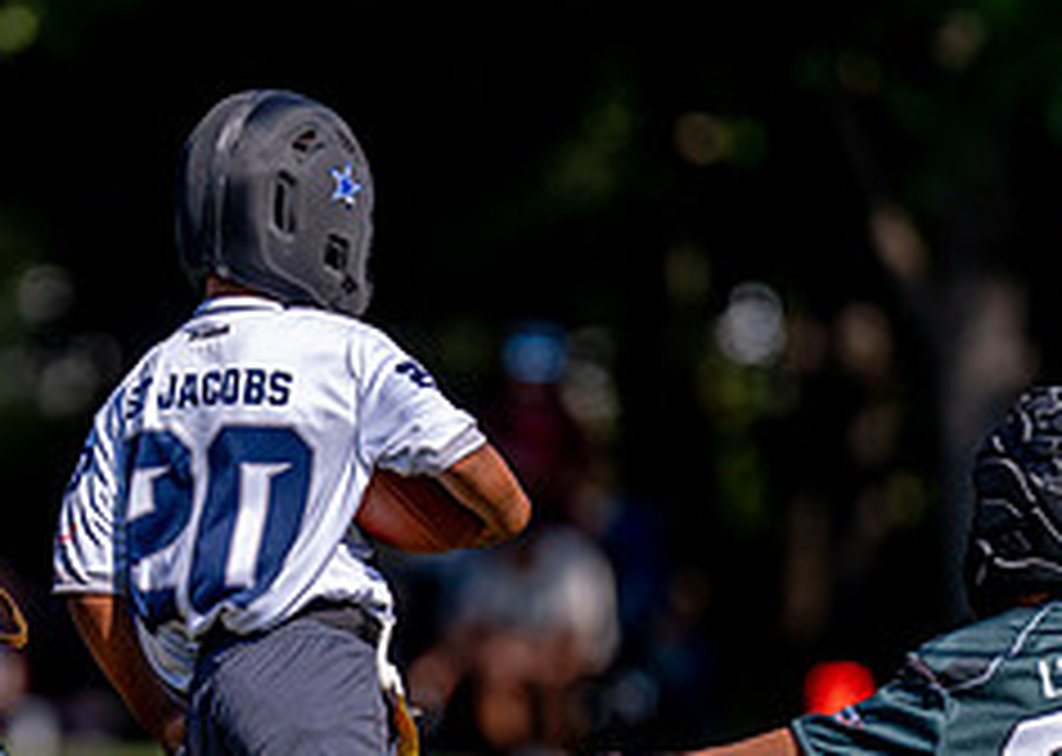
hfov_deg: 3.4
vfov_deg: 2.4
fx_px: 18106
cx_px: 174
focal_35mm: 601
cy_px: 681
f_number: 2.8
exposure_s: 1/5000
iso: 250
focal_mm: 200
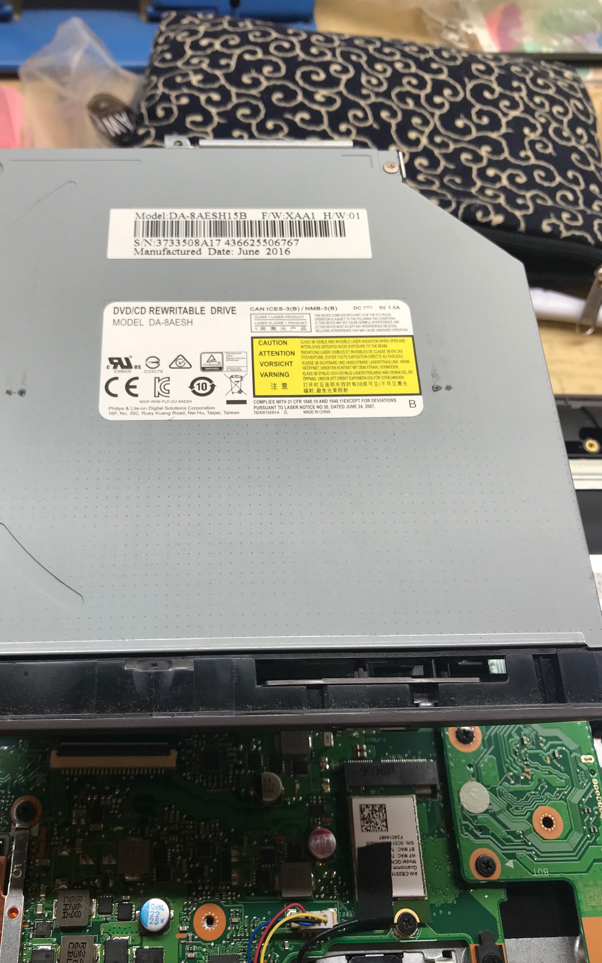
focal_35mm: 30
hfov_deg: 41.6
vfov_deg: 62.9
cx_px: 240
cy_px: 482
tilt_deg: -58.6
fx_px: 788
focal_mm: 3.99
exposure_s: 1/60
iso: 25
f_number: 1.8
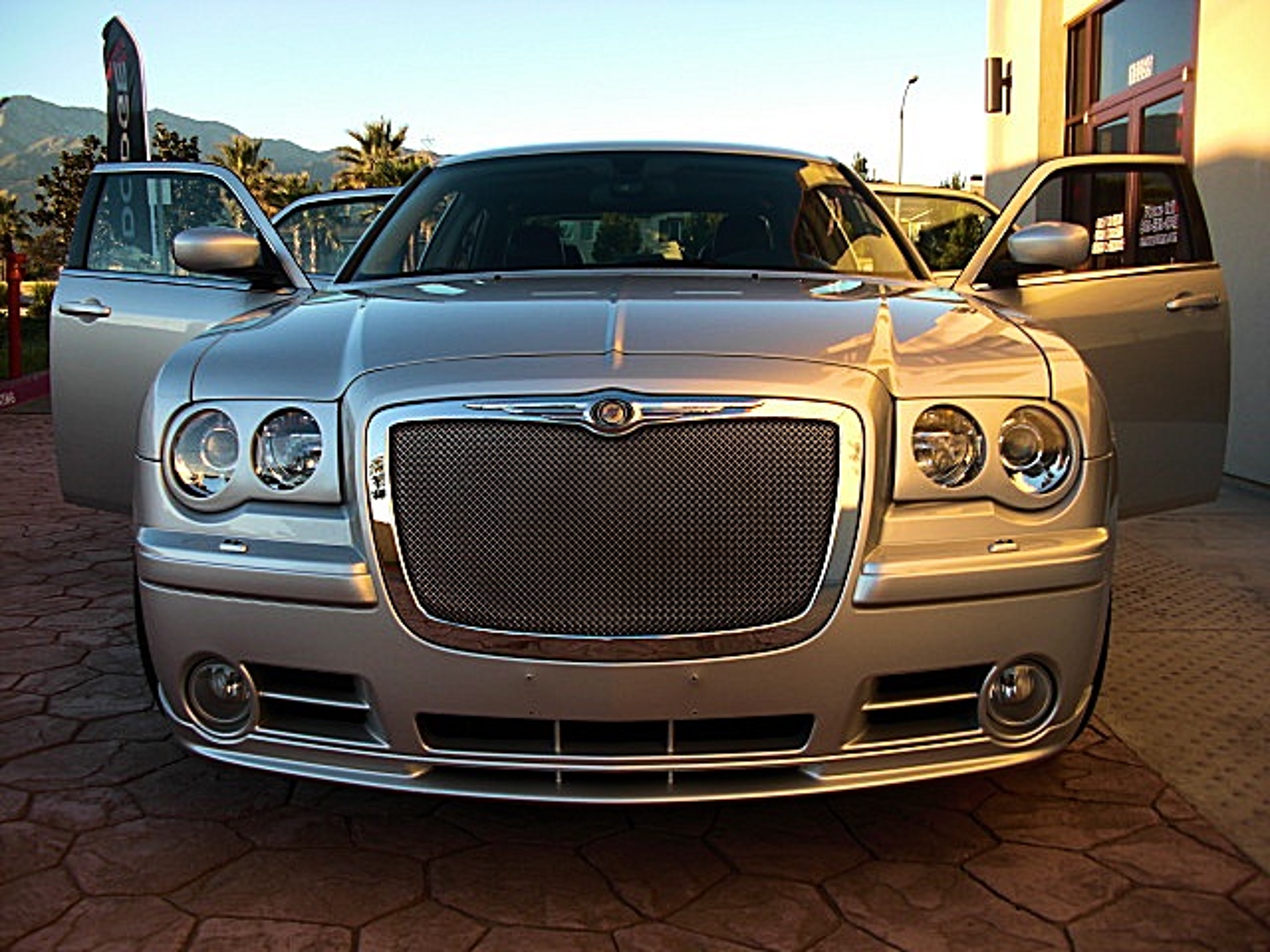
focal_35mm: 36
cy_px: 476
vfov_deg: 39.7
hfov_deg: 51.4
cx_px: 635
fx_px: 1321
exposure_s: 1/125
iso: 50
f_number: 2.8
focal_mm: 6.3
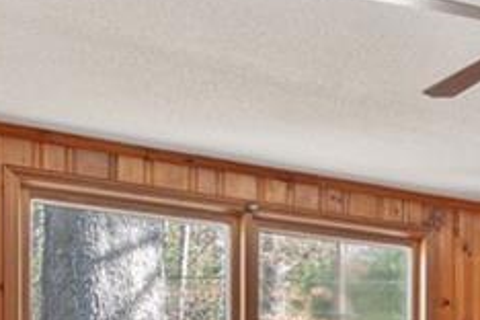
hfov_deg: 23.1
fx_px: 933
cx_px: 728
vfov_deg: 17.9
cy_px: 440
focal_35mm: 70
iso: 800
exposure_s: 1/3
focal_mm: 16
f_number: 9
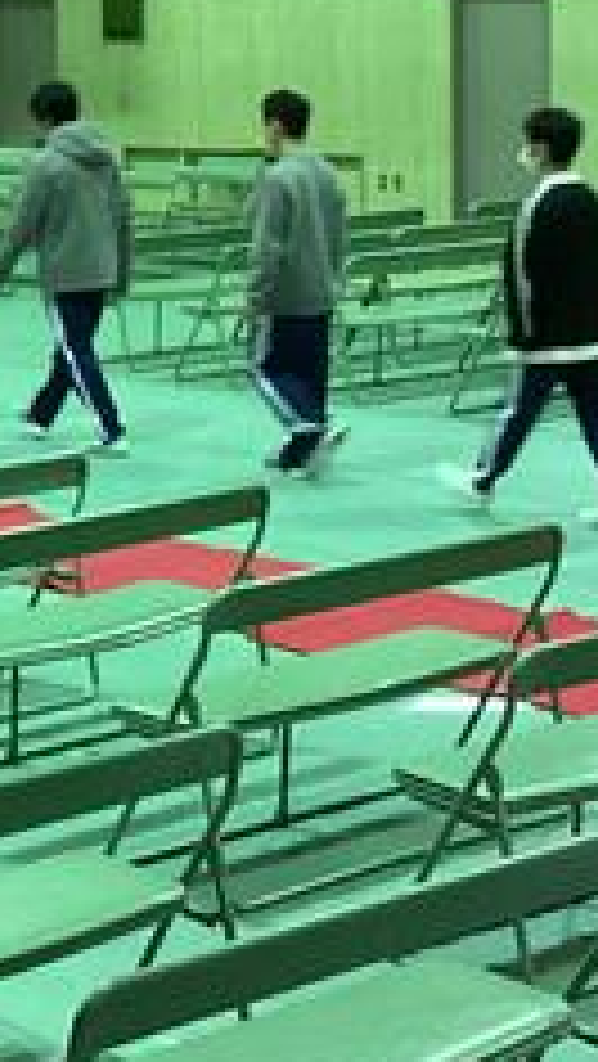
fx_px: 2815
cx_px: -234
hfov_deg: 11.7
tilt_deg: -3.5
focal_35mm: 100
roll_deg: +2.4
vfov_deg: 21.1
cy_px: 187
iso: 400
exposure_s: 1/30
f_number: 2.4
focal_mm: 3.3
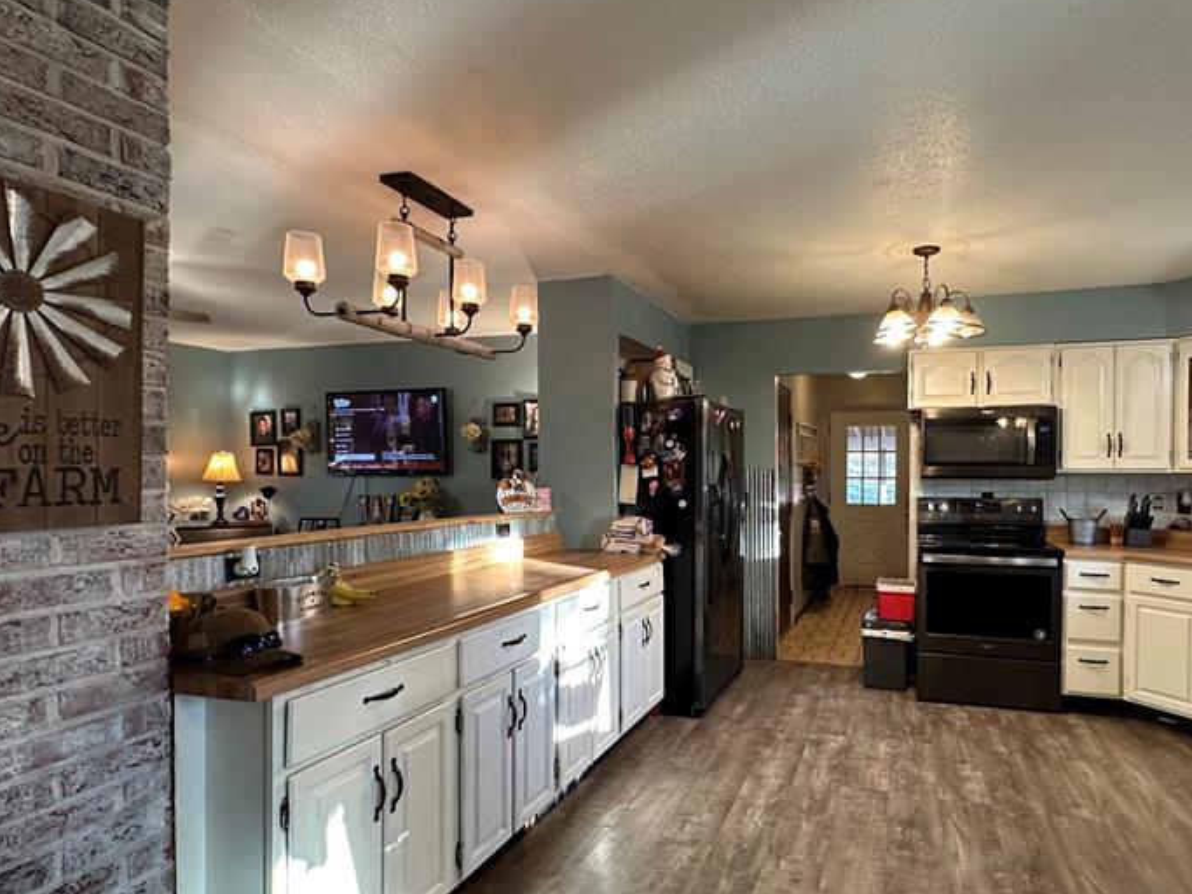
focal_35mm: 21
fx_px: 723
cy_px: 478
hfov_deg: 78.4
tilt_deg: +0.0
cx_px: 691
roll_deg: +0.2
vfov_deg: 63.4
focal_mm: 2.22
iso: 200
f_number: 2.2
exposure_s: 1/60
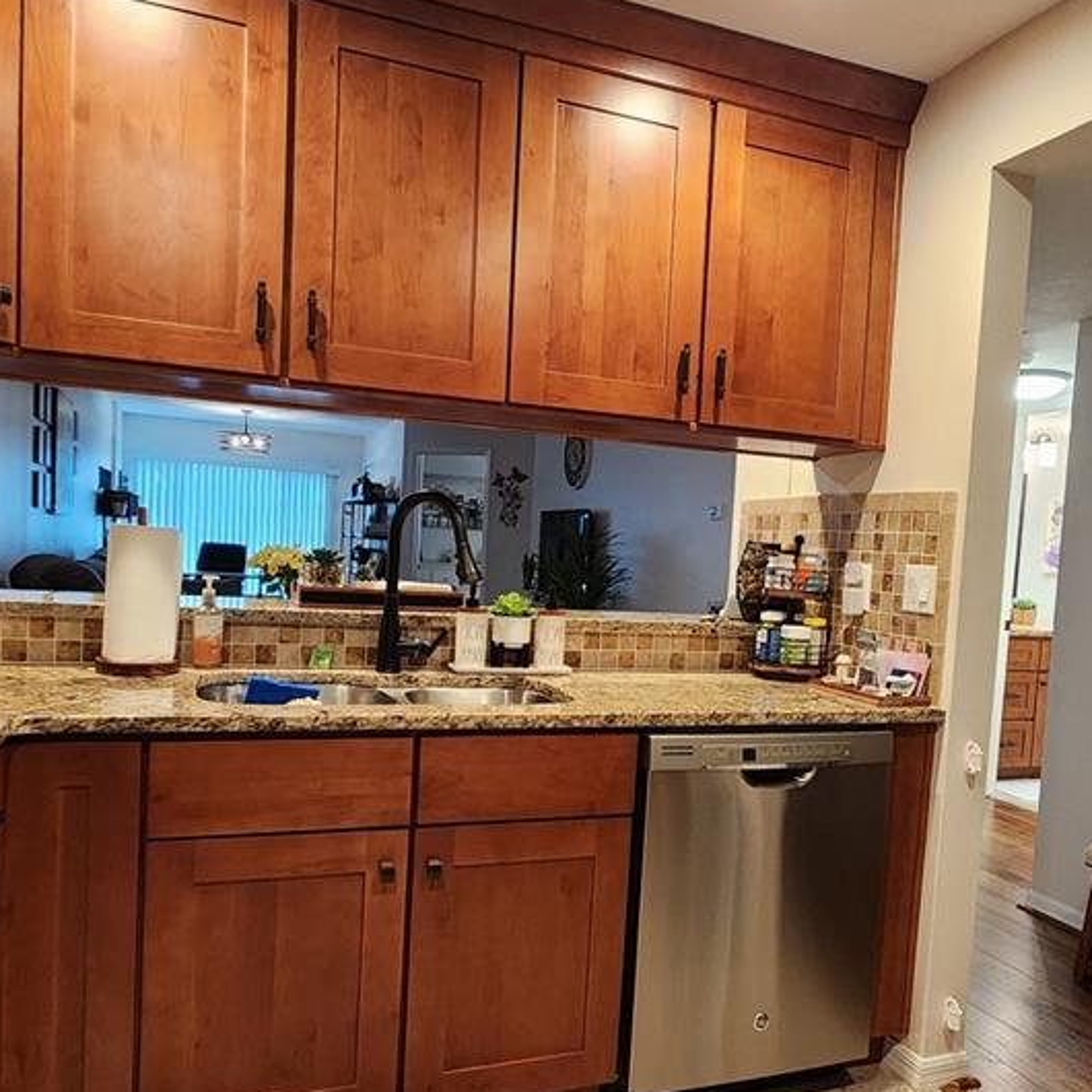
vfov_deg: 60.7
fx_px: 928
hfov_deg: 60.6
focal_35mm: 26
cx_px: 641
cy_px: 622
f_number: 2.2
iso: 400
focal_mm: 2.2
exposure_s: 1/60
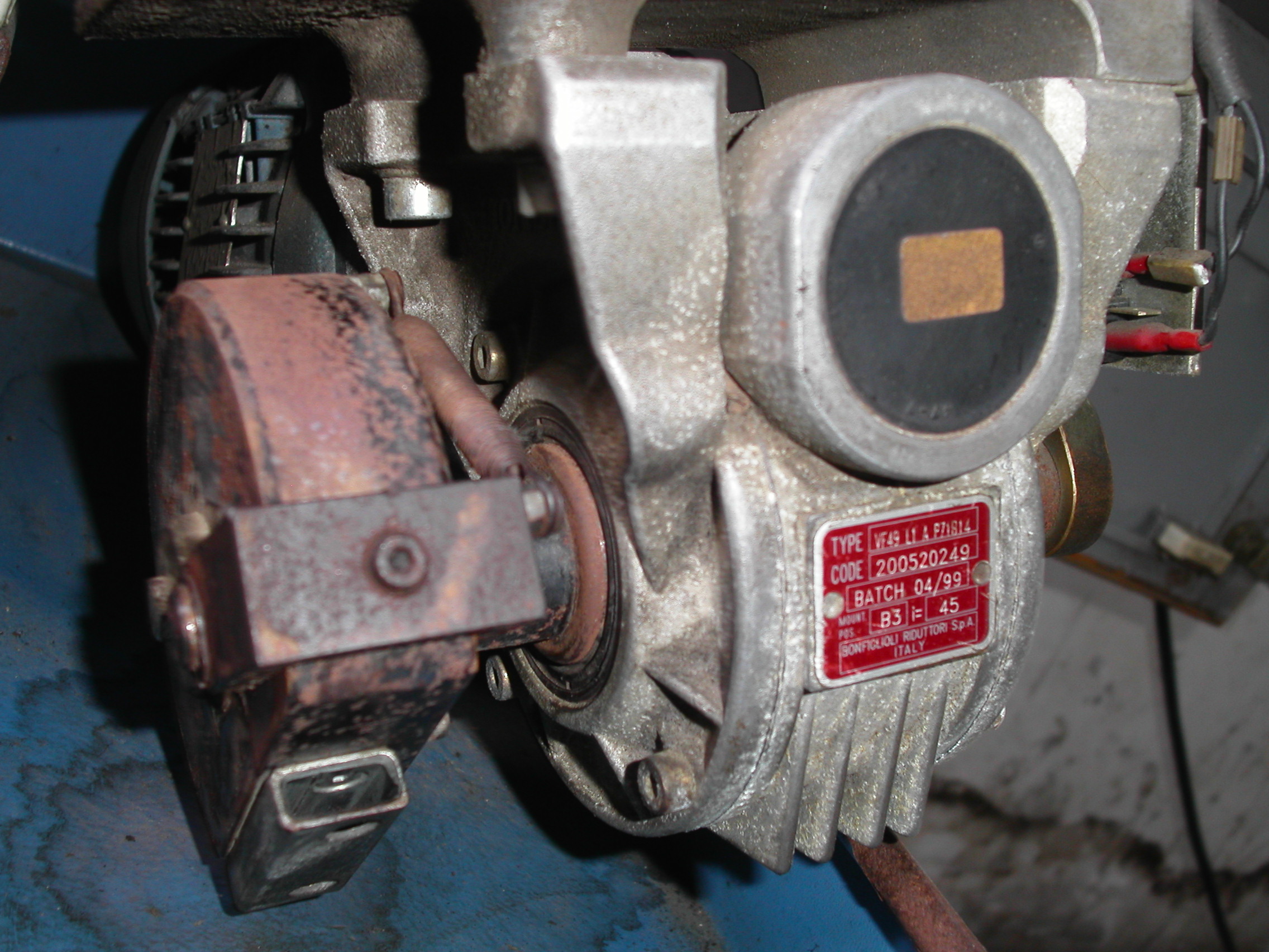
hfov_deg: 49.0
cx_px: 634
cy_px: 476
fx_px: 1393
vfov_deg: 37.7
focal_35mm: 38
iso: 100
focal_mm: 7.8
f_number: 2.8
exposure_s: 1/30
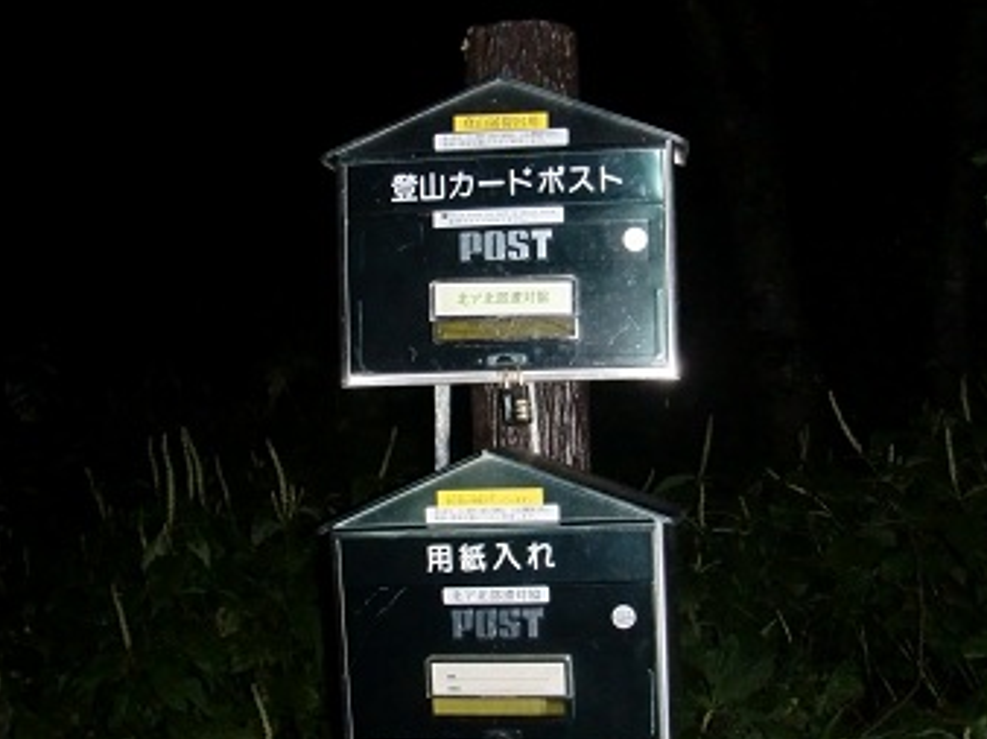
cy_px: 415
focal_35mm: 45
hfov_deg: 42.1
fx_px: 1282
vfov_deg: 32.1
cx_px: 529
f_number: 3.9
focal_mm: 6.66
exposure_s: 1/40
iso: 400
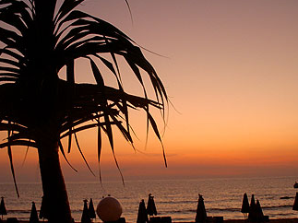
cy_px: 133
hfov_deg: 36.2
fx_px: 456
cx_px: 147
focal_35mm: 53
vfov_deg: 27.5
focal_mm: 6.3
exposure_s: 1/20
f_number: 3.3
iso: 200
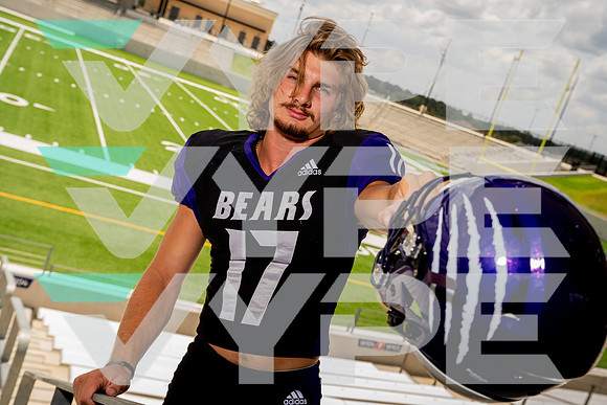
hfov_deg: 42.7
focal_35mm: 46
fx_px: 776
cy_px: 202
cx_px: 304
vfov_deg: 29.3
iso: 100
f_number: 6.3
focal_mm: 46
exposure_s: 1/250
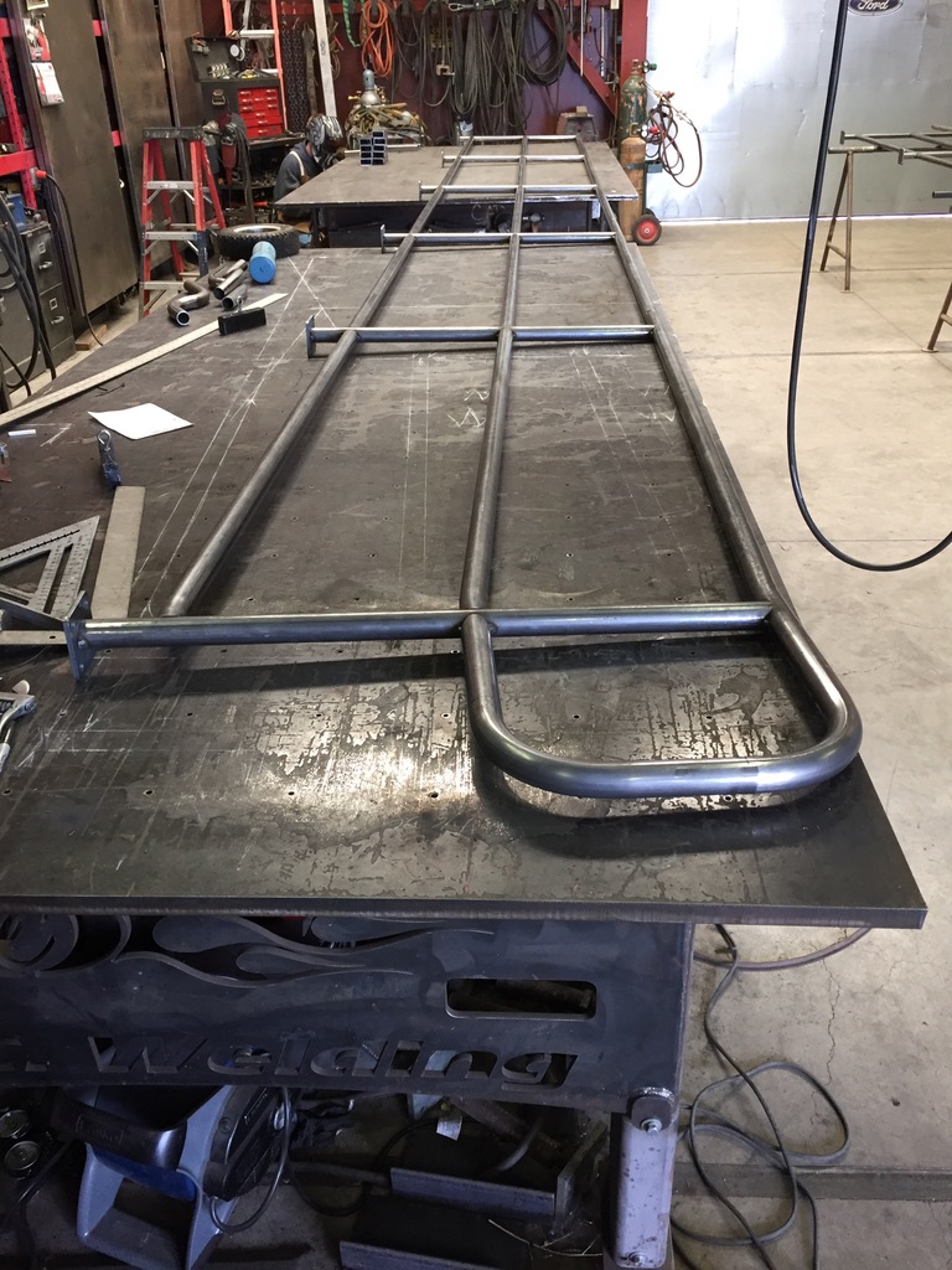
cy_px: 635
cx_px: 476
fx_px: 1063
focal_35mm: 29
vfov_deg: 61.7
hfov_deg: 48.2
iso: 50
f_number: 2.2
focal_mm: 4.15
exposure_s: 1/30
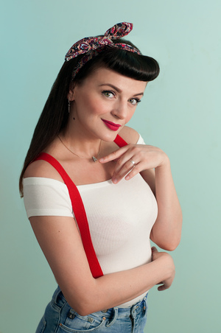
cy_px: 166
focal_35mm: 75
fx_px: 693
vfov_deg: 27.0
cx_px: 110
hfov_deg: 18.1
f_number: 4
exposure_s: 1/250
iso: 200
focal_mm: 50
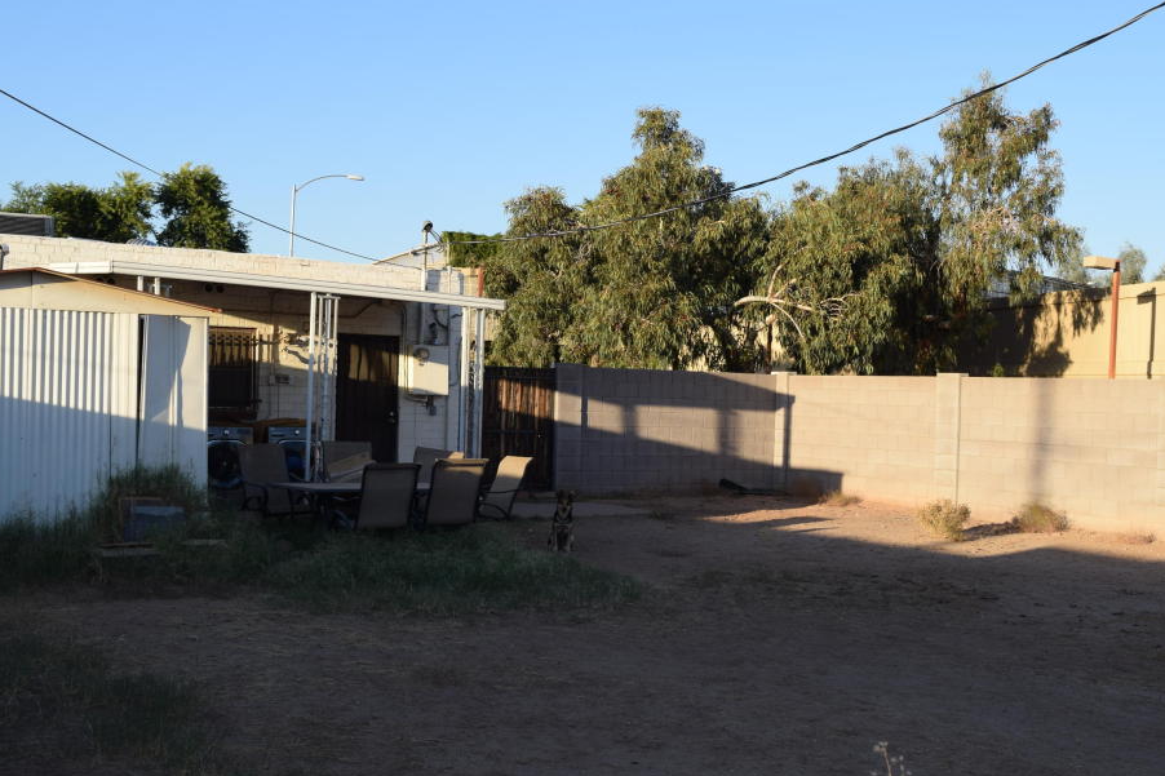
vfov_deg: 29.2
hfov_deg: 42.7
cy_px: 469
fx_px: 1488
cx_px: 620
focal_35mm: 46
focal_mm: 24
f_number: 7.1
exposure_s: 1/200
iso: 100
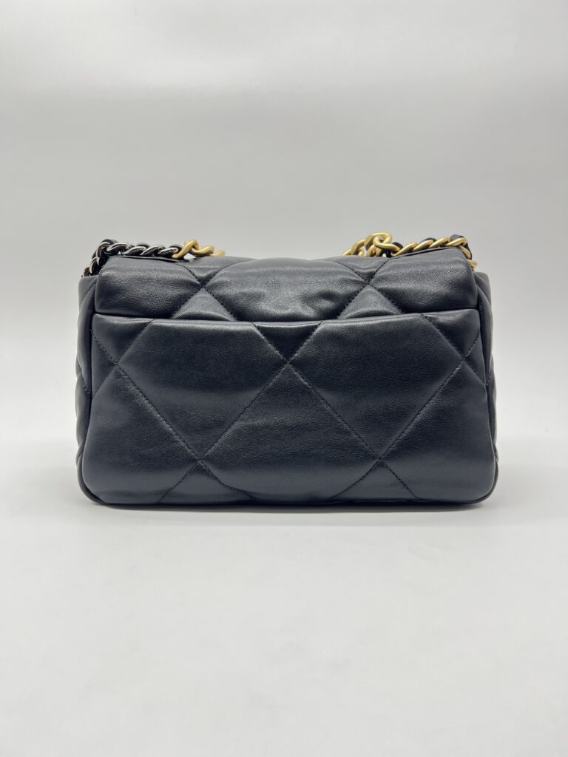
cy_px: 378
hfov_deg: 53.1
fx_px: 569
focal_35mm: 26
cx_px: 284
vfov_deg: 67.3
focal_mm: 5.7
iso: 40
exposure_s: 1/100
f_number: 1.5
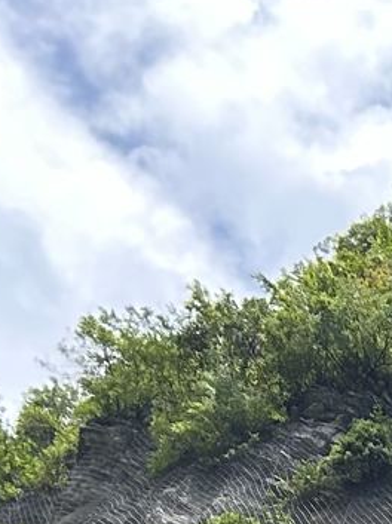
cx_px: 1118
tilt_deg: +43.5
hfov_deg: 8.4
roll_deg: -0.2
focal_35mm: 151
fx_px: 2284
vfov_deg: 10.4
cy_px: 1440
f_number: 1.5
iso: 50
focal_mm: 5.7
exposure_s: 1/1431
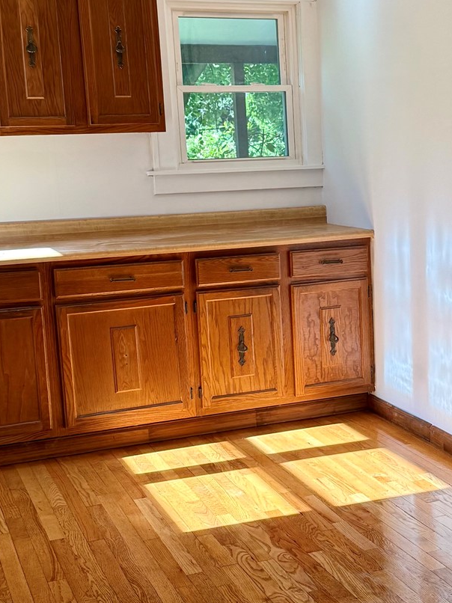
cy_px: 298
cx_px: 373
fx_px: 1063
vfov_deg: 31.7
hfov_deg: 23.6
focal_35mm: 61
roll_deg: -1.0
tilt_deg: -10.4
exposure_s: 1/240
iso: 160
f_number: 1.78
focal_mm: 6.76
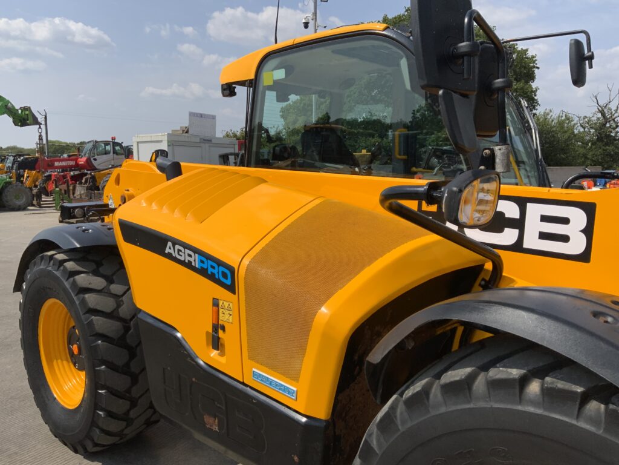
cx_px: 310
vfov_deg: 48.2
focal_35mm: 29
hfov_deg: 61.7
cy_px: 232
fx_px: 519
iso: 20
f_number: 1.8
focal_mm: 3
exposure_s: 1/2427
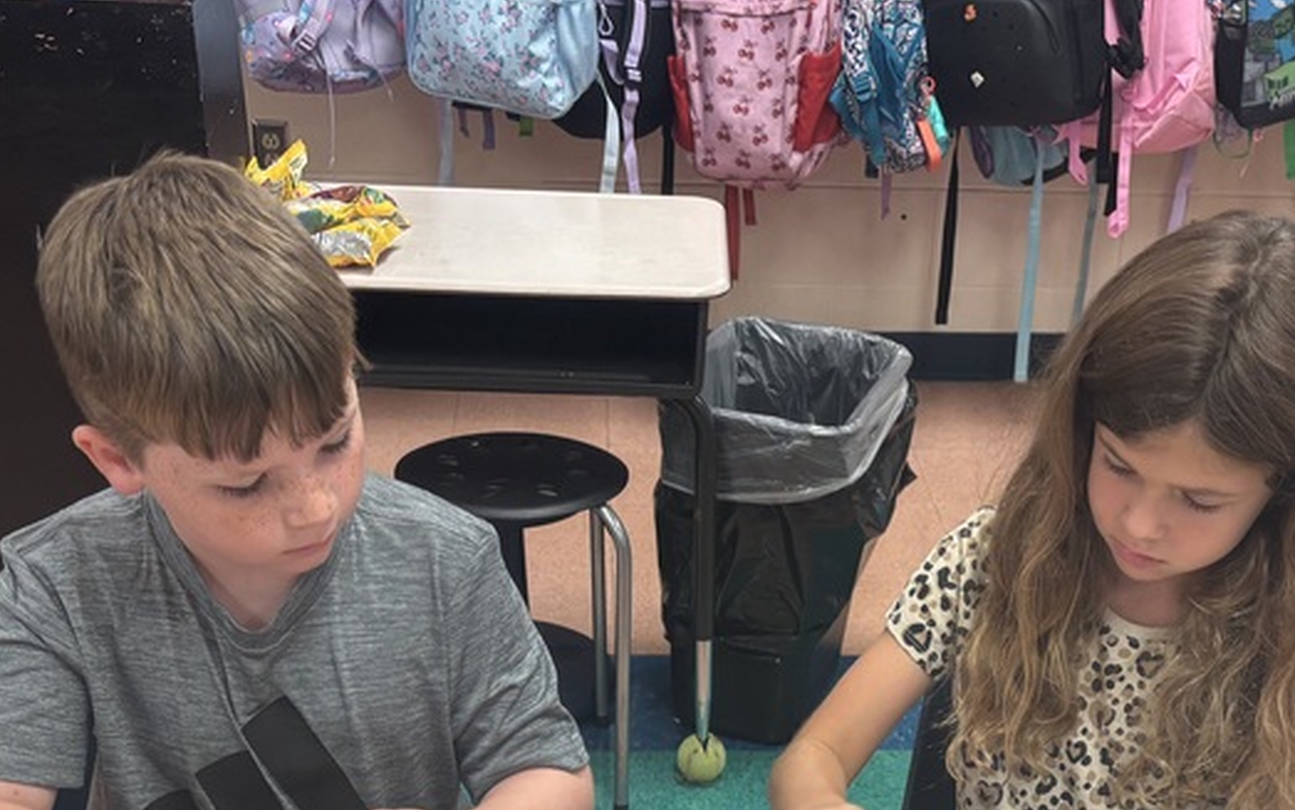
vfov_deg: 23.0
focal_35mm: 54
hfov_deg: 37.4
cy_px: 815
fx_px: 1906
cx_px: 773
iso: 125
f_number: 1.6
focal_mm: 5.96
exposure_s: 1/120
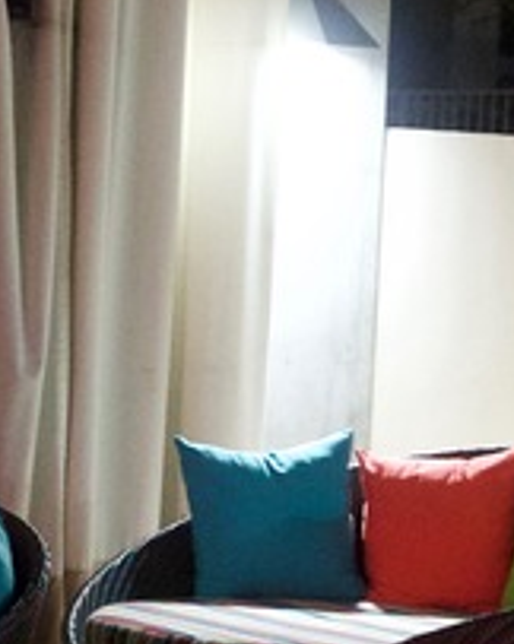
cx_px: 35
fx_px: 3161
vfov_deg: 11.5
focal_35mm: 166
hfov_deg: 9.3
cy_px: 714
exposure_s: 1/60
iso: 12800
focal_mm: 35
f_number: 2.8
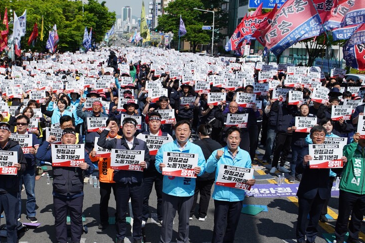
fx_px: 466
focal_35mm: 46
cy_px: 141
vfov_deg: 29.2
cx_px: 131
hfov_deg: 42.3
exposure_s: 1/250
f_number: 10
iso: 100
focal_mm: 35
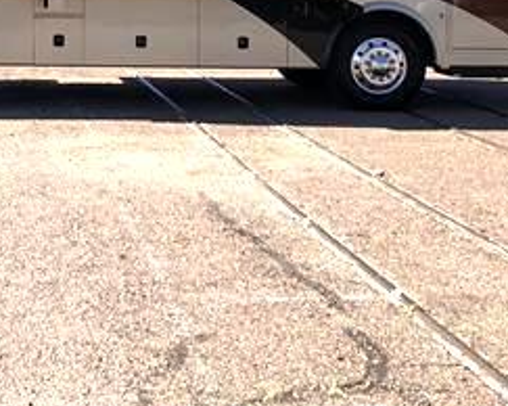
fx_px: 1082
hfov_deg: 25.0
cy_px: -31
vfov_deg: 20.3
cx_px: -15
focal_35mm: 72
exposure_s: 1/1473
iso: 20
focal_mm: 3.99
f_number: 1.8
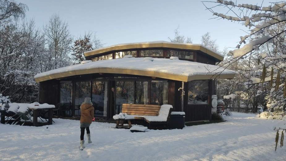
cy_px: 101
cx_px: 143
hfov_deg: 66.1
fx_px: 220
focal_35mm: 29
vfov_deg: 39.9
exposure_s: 1/668
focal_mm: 5.56
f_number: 1.8
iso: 100
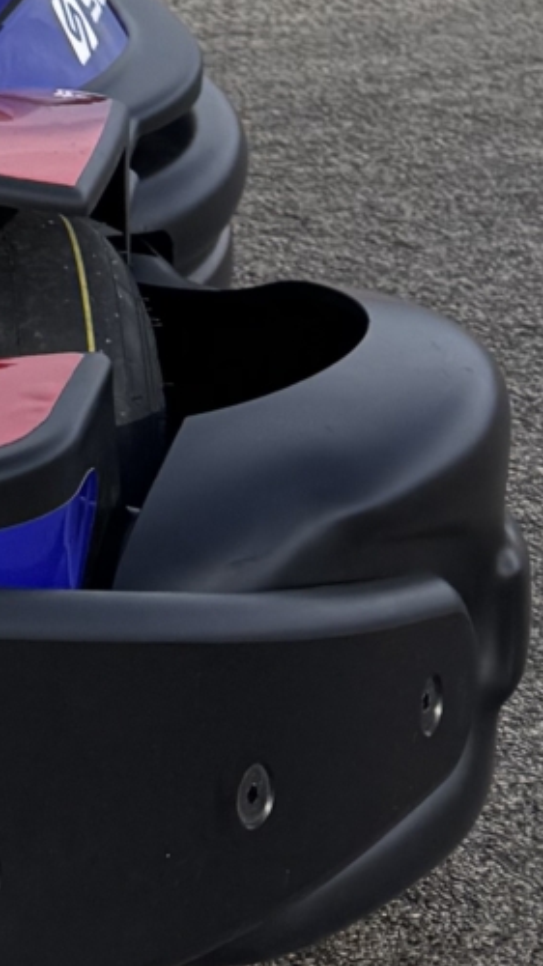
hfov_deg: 8.0
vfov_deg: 13.6
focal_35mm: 134
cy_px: -995
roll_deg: -5.8
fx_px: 3432
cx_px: -976
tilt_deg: +4.6
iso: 80
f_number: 1.78
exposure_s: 1/6410
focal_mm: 6.76
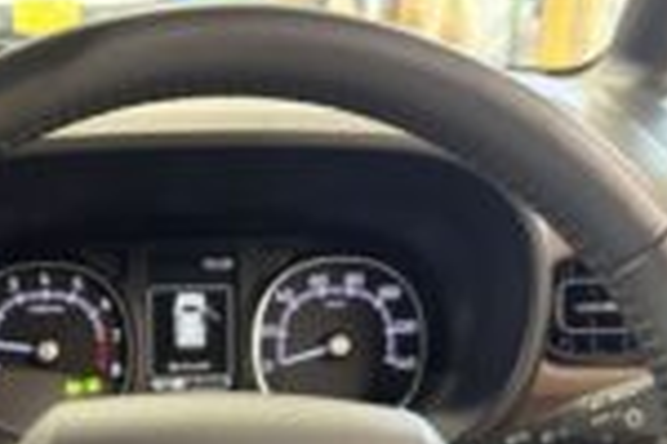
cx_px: 151
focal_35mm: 63
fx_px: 1167
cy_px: 548
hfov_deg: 31.2
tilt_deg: -30.1
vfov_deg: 20.1
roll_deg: +0.7
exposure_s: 1/33
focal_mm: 5.96
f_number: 1.6
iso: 500
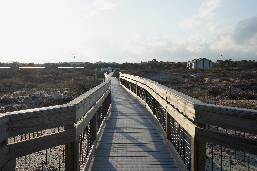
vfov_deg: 34.2
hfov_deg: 49.5
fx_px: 278
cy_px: 86
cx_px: 128
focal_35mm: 39
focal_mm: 39
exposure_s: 1/100
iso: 100
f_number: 14
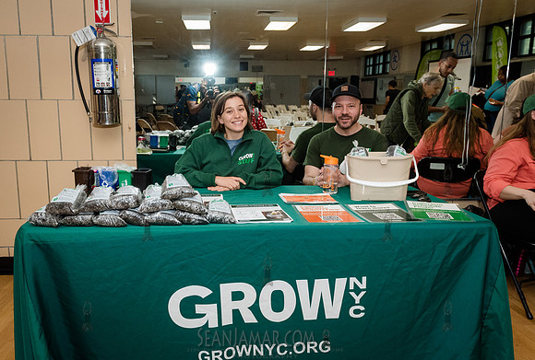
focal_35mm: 27
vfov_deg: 47.8
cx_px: 235
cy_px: 164
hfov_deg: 66.4
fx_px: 407
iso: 4000
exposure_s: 1/250
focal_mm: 24
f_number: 4.5
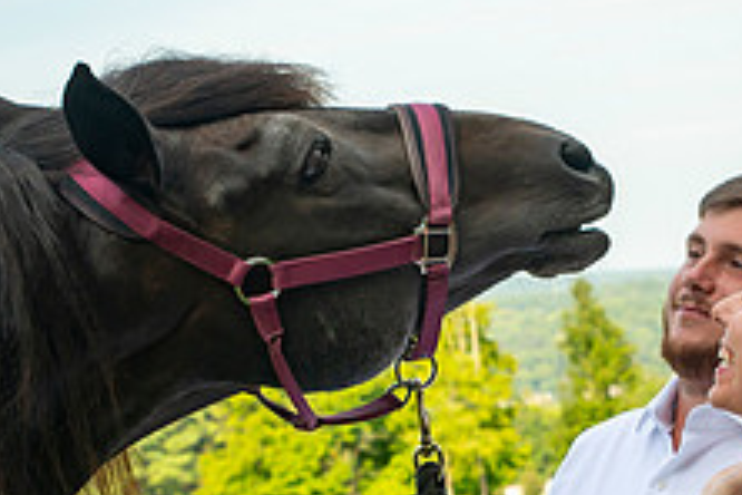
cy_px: 471
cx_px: 468
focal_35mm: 128
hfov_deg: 16.0
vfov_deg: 10.6
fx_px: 2638
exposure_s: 1/800
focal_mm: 42
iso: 400
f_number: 5
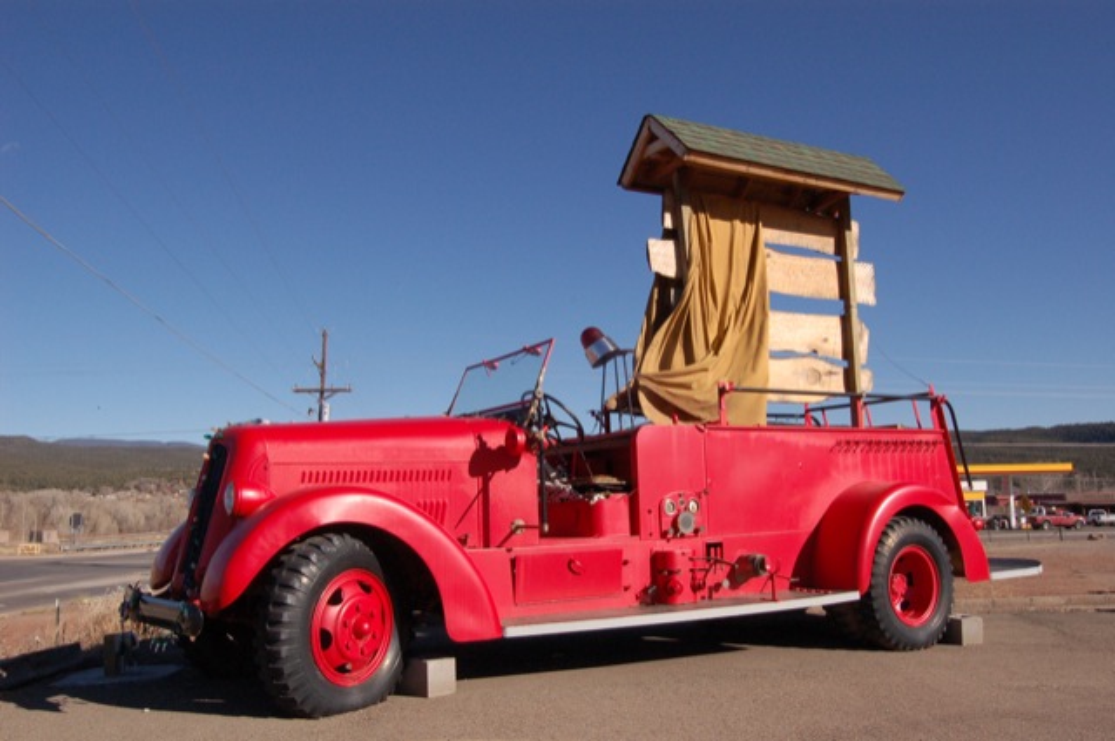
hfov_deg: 64.6
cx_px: 558
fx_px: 882
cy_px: 370
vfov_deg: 45.6
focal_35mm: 28
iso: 800
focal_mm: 19
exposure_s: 1/640
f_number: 13
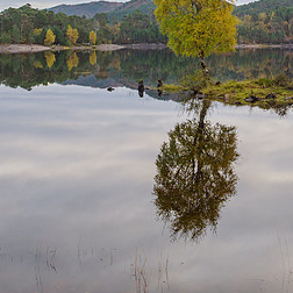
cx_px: 263
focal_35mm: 65
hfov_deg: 25.7
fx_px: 622
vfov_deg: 26.0
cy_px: 61
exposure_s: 1/80
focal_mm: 16
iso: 200
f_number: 7.1
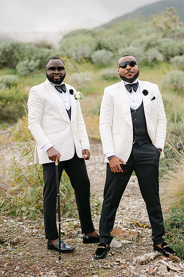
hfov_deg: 16.0
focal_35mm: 85
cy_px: 138
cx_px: 92
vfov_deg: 23.9
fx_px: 653
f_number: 2
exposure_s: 1/3200
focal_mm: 85
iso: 100
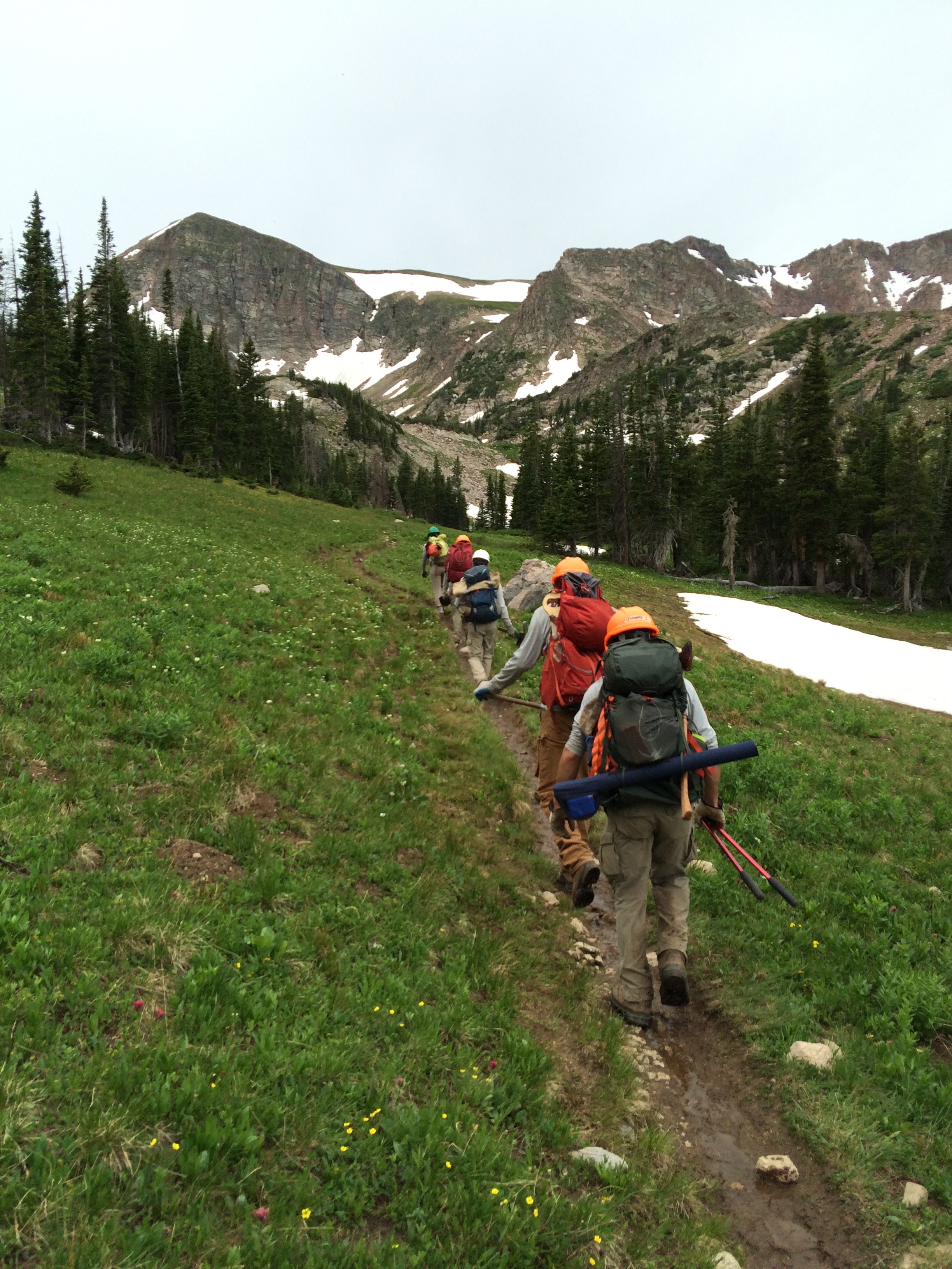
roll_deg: +0.7
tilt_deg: -1.4
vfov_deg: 61.7
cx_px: 476
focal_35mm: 29
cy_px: 634
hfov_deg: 48.2
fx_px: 1063
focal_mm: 4.15
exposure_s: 1/789
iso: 32
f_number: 2.2
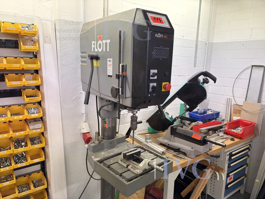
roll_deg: -1.4
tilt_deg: -11.4
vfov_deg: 53.1
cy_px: 100
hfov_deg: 67.3
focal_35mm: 26
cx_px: 132
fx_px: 199
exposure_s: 1/50
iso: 160
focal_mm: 5.96
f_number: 1.6
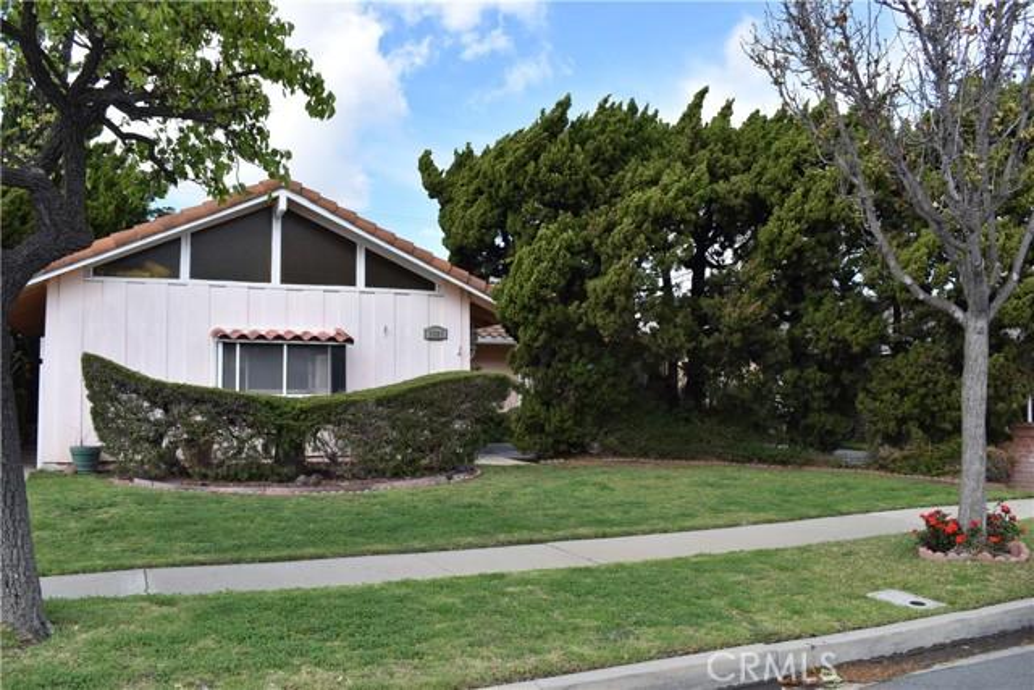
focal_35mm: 30
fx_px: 862
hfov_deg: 61.9
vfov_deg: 43.6
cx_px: 517
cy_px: 345
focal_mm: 20
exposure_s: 1/250
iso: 140
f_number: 8
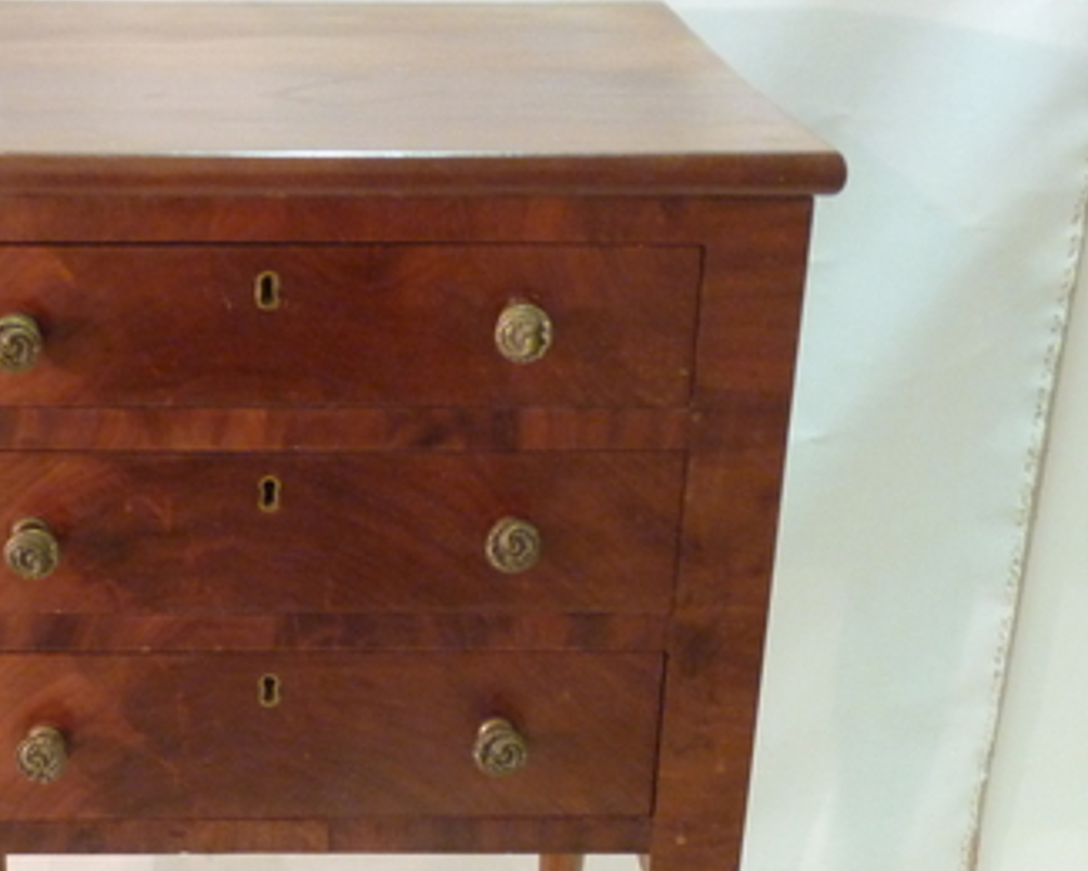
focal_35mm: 63
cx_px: 305
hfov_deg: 29.7
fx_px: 2029
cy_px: 744
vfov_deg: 23.7
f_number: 3.5
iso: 400
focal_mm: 5.7
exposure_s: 1/8
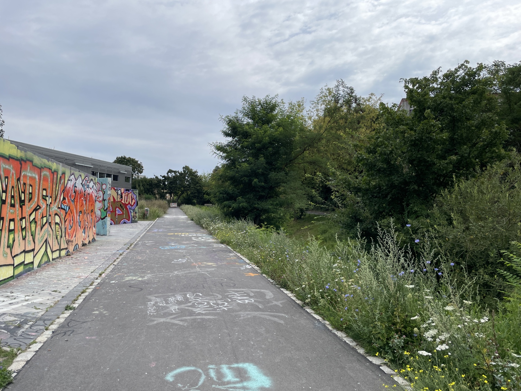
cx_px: 260
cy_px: 196
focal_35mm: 26
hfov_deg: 67.3
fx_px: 391
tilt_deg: +2.6
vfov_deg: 53.1
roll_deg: -0.4
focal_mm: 4.2
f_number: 1.6
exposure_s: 1/3861
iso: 32
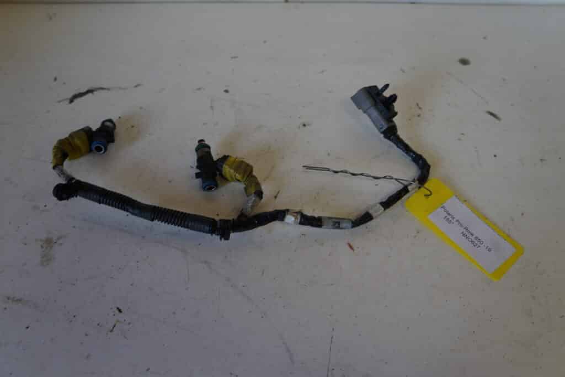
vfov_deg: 43.6
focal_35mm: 30
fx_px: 471
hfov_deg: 61.9
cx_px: 282
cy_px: 188
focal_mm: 20
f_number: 3.5
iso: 160
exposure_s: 1/60
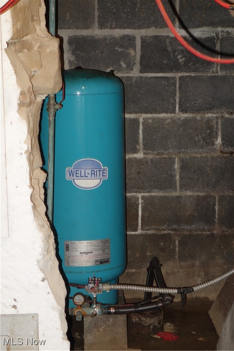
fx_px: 868
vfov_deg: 22.9
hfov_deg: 15.4
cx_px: 117
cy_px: 176
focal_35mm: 89
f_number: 4.5
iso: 800
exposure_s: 1/30
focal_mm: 33.2
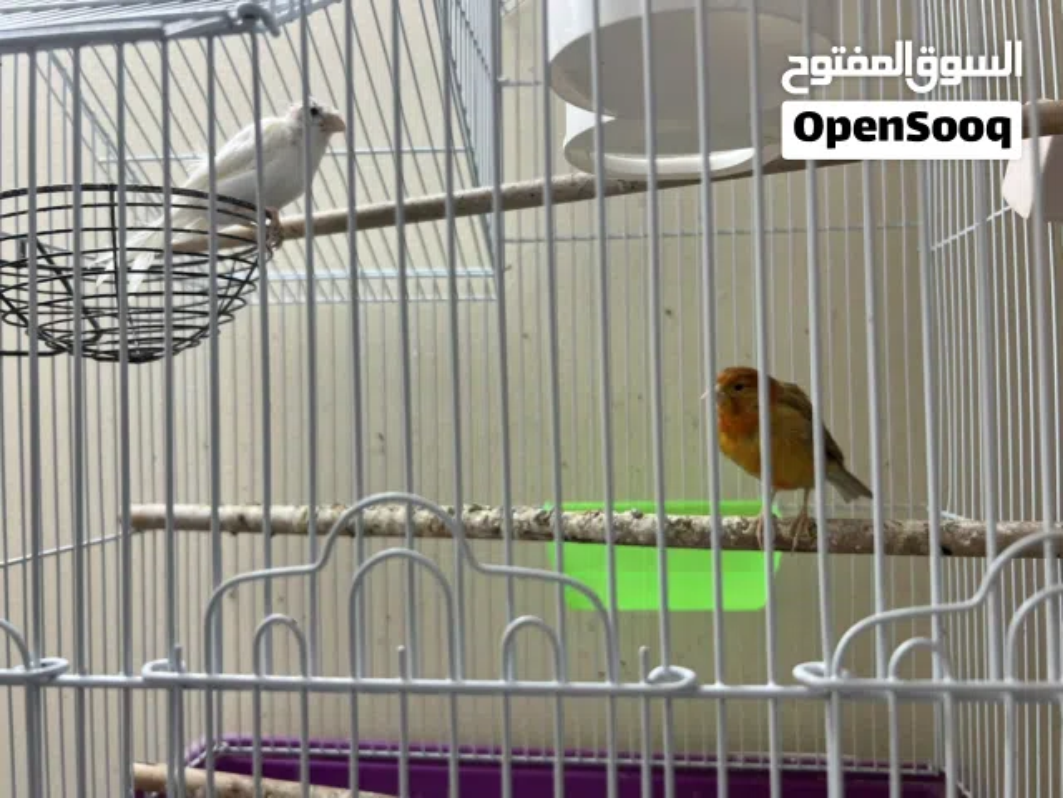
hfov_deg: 67.3
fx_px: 798
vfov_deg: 53.1
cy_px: 399
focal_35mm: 26
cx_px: 532
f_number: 1.5
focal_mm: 5.7
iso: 64
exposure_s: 1/100
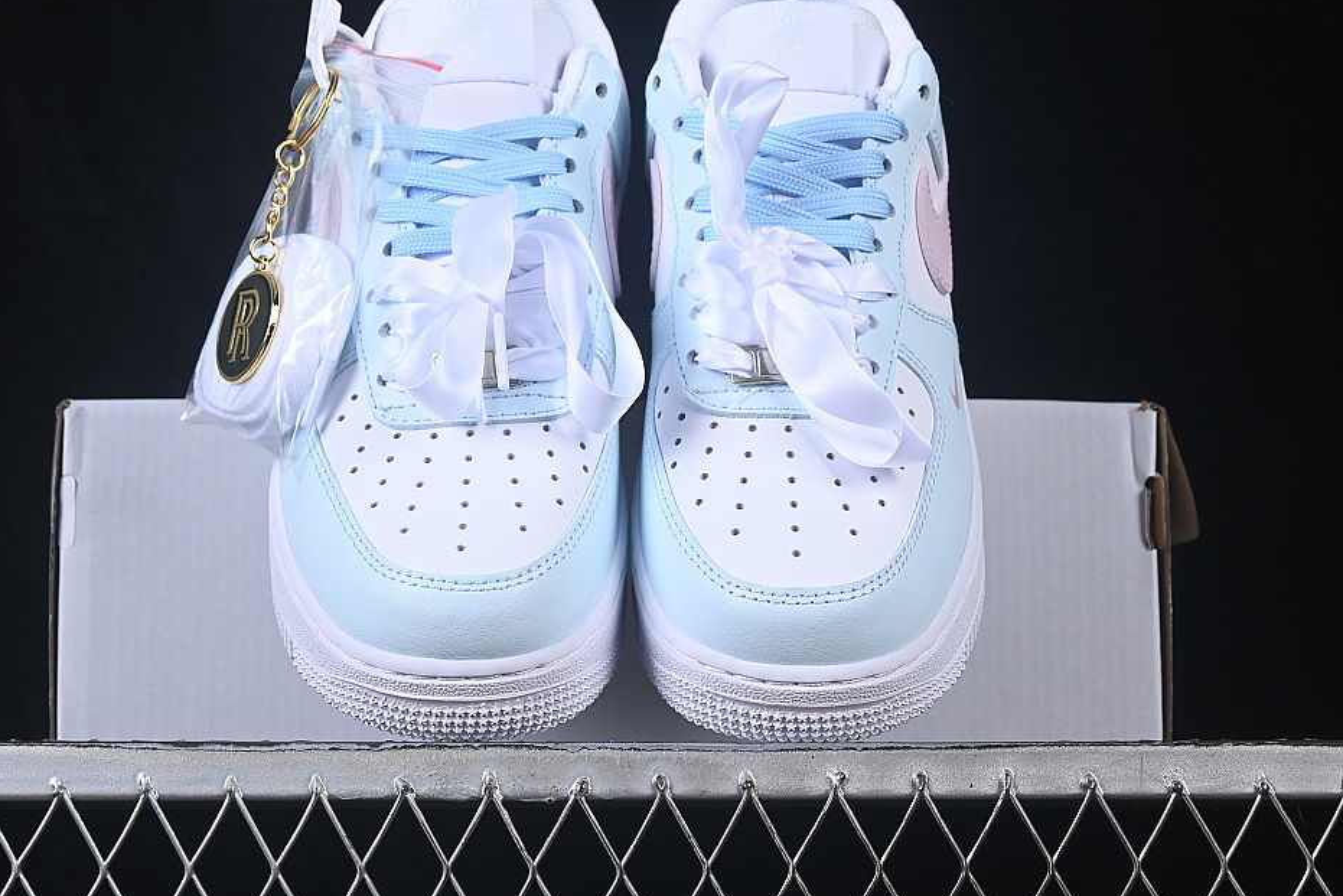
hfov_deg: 23.4
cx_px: 613
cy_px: 418
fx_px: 3246
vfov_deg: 15.7
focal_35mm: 87
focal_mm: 50
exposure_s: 1/100
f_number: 8
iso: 160
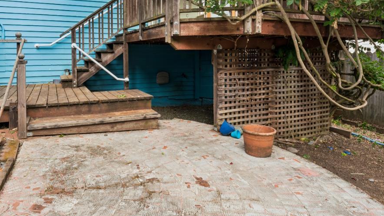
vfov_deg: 44.6
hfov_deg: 73.7
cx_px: 166
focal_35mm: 25
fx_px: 255
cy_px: 56
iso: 100
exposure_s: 1/3.33
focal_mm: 14
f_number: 22
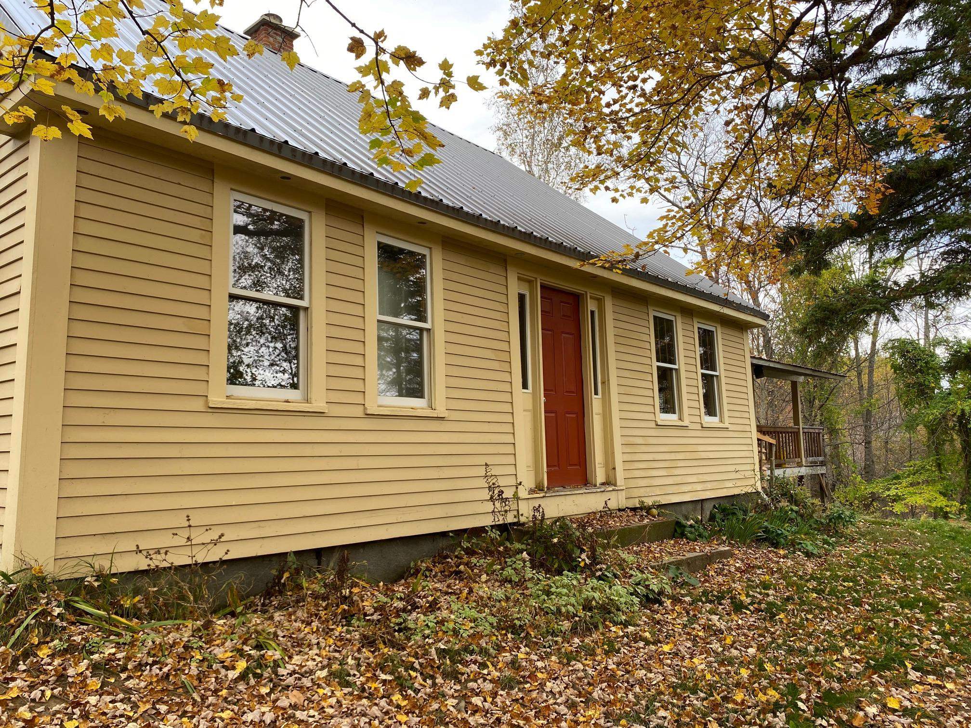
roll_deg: +1.4
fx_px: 729
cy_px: 364
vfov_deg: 53.1
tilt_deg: +7.1
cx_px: 486
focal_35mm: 26
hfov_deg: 67.3
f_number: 1.8
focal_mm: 4.25
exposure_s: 1/139
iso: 32
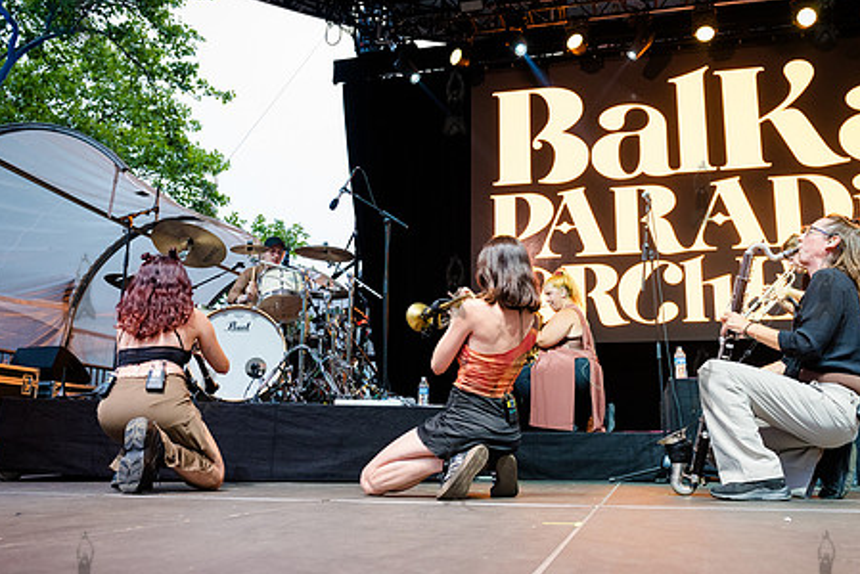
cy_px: 286
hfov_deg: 54.4
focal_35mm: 35
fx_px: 837
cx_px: 441
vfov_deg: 37.9
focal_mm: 26
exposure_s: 1/200
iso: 2000
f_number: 4
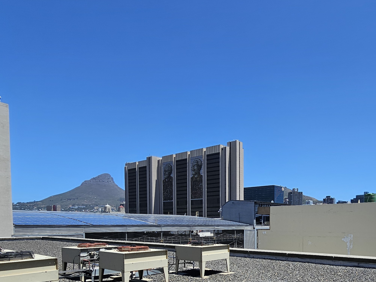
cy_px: 235
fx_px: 282
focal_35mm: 26
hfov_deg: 65.1
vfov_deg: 49.2
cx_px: 258
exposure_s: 1/2657
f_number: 2.2
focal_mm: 2.2
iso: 50
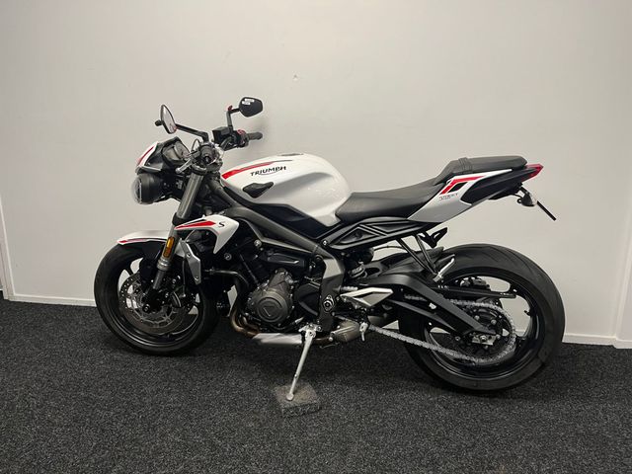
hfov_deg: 67.3
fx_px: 475
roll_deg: +0.0
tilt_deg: -13.4
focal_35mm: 26
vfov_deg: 53.1
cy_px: 237
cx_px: 316
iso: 80
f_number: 1.6
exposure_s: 1/50
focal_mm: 5.1
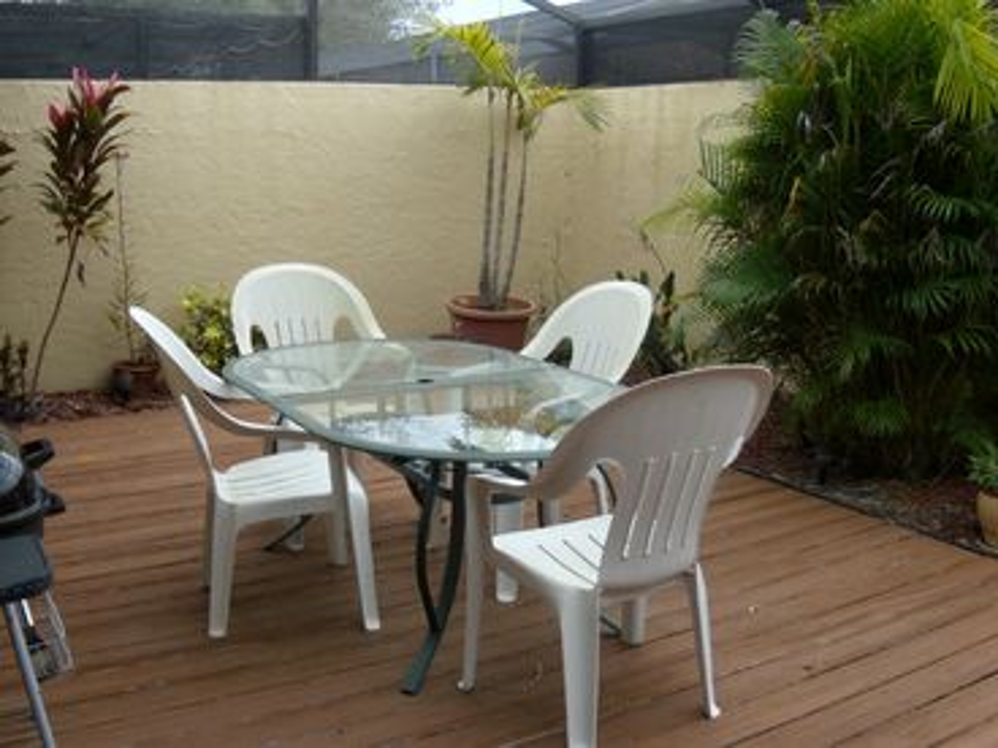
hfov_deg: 51.4
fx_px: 1038
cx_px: 499
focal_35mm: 36
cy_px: 374
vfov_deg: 39.7
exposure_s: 1/100
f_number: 3.6
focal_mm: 6.4
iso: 80
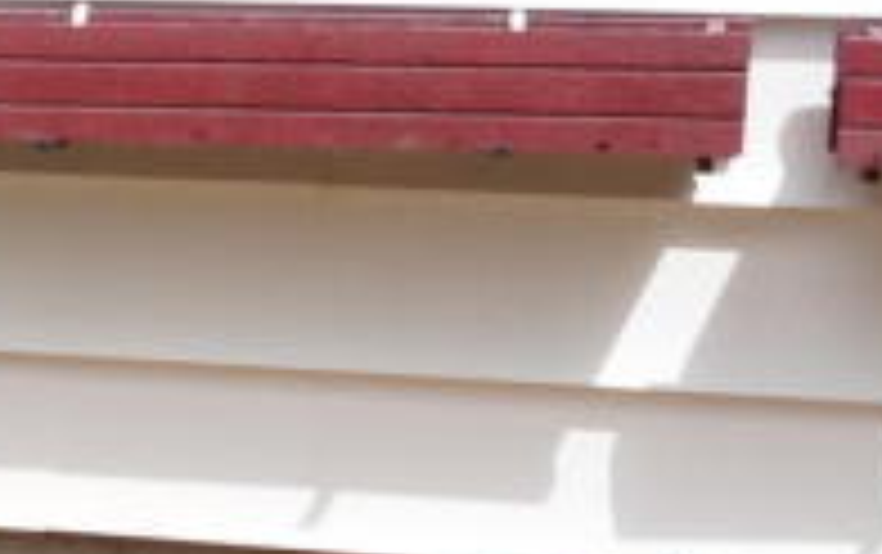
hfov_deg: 11.1
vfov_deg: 8.1
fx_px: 3899
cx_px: -1134
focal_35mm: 162
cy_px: 477
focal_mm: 18
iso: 800
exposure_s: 1/4000
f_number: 5.6
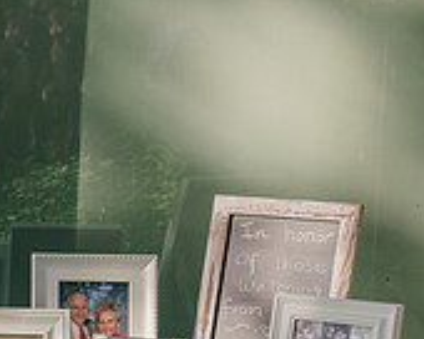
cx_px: -185
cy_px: 268
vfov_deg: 8.9
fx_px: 2171
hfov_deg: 10.8
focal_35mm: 173
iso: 400
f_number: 6.3
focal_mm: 54
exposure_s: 1/250
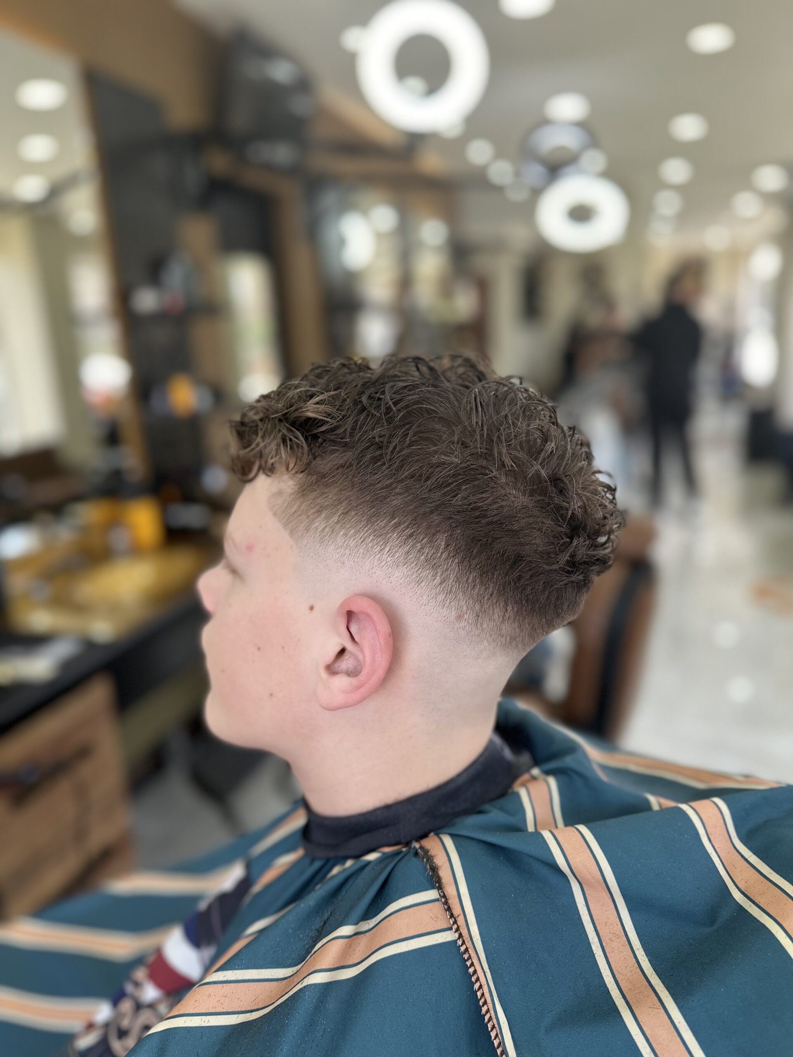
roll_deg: +2.8
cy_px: 528
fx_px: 733
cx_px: 396
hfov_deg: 56.8
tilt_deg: -14.5
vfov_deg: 71.6
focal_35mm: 24
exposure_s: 1/121
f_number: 1.78
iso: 80
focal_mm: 6.86
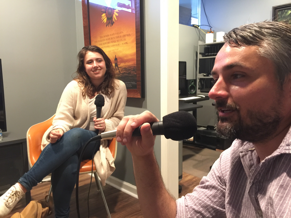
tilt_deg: -7.6
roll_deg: -0.2
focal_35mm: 29
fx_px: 244
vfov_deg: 48.2
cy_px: 109
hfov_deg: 61.7
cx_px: 146
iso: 125
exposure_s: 1/10
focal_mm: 4.15
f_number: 2.2
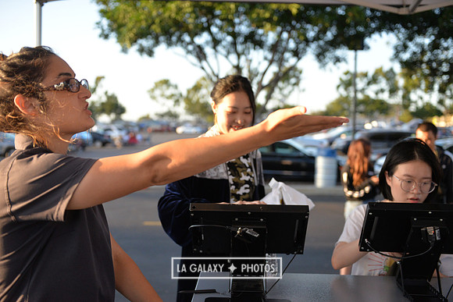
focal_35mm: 38
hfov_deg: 50.7
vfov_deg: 35.1
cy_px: 151
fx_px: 478
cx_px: 226
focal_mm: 38
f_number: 2.8
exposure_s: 1/4000
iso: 1800
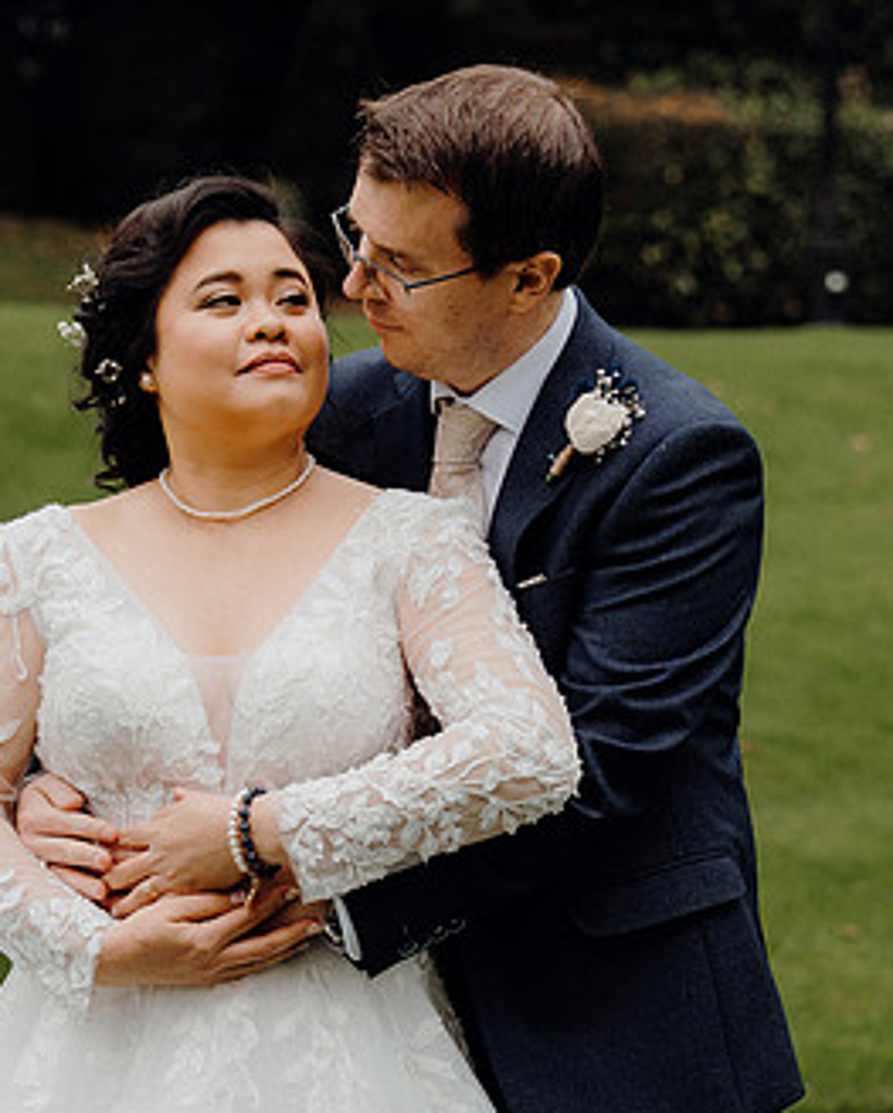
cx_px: 387
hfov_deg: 11.4
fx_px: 4454
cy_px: 702
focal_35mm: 135
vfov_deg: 14.2
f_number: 3.5
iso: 400
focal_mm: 70
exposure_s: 1/160
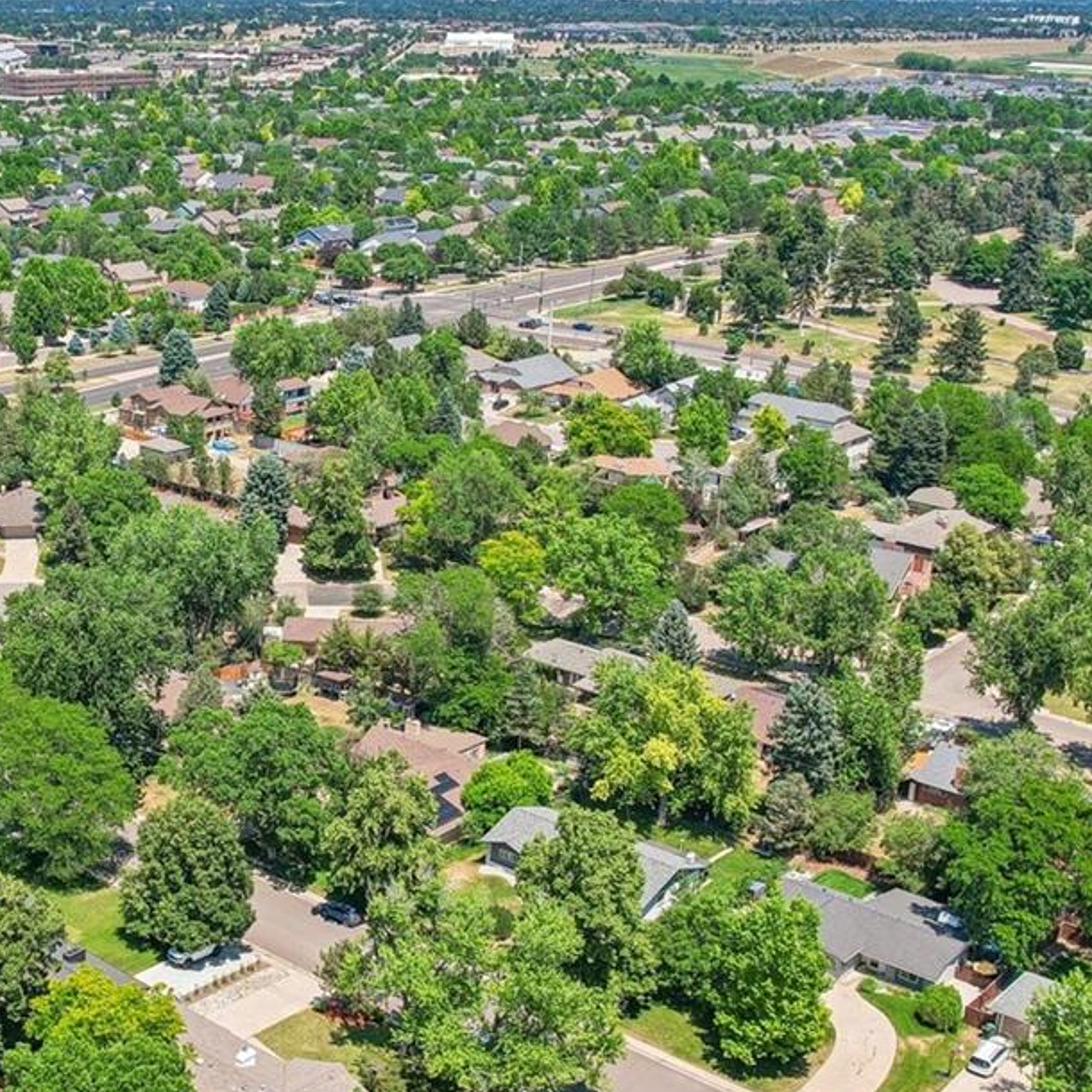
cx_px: 204
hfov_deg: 33.6
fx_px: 1749
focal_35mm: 49
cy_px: 607
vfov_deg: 34.6
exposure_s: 1/2000
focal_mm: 8.4
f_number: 2.8
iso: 110
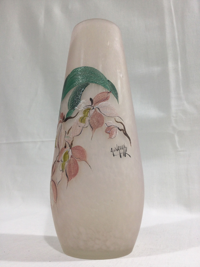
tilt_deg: +12.0
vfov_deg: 58.4
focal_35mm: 31
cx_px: 100
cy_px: 134
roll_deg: +1.0
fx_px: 239
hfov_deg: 45.4
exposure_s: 1/50
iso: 32
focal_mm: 3.3
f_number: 2.4
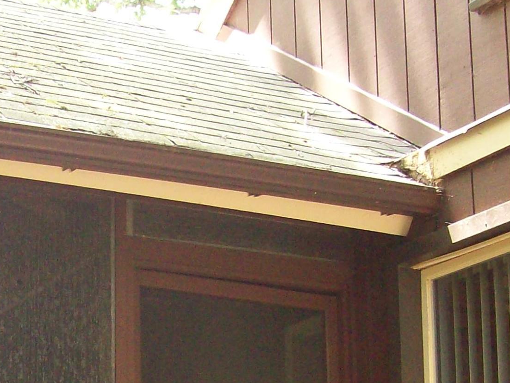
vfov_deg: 14.4
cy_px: 516
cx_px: 46
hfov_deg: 19.6
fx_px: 1444
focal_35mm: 98
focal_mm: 6
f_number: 2.7
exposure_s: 1/64
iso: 200
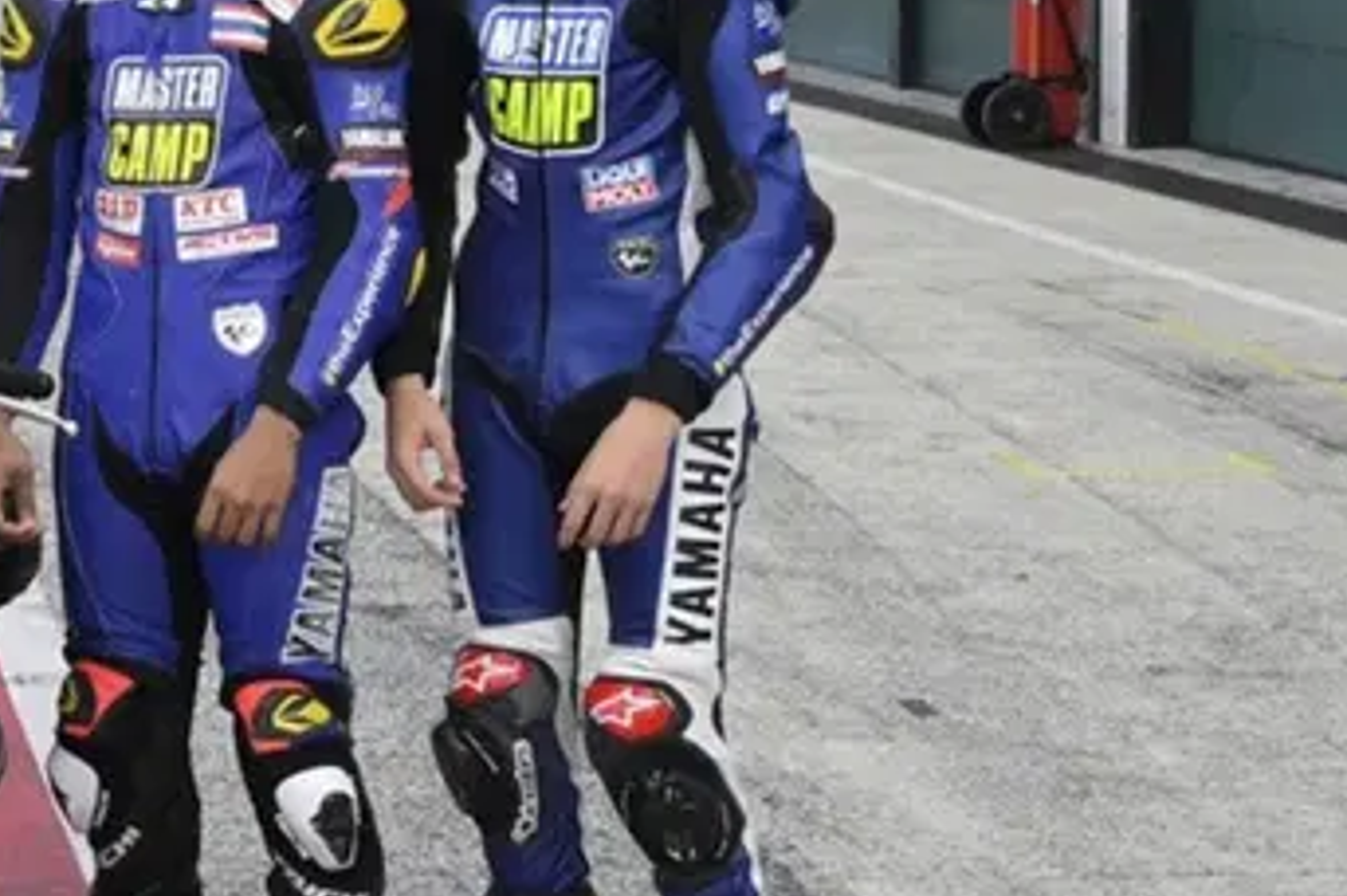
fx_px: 4710
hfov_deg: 15.8
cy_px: 149
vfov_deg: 10.8
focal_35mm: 126
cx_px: -185
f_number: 8
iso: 200
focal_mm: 36
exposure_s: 1/250
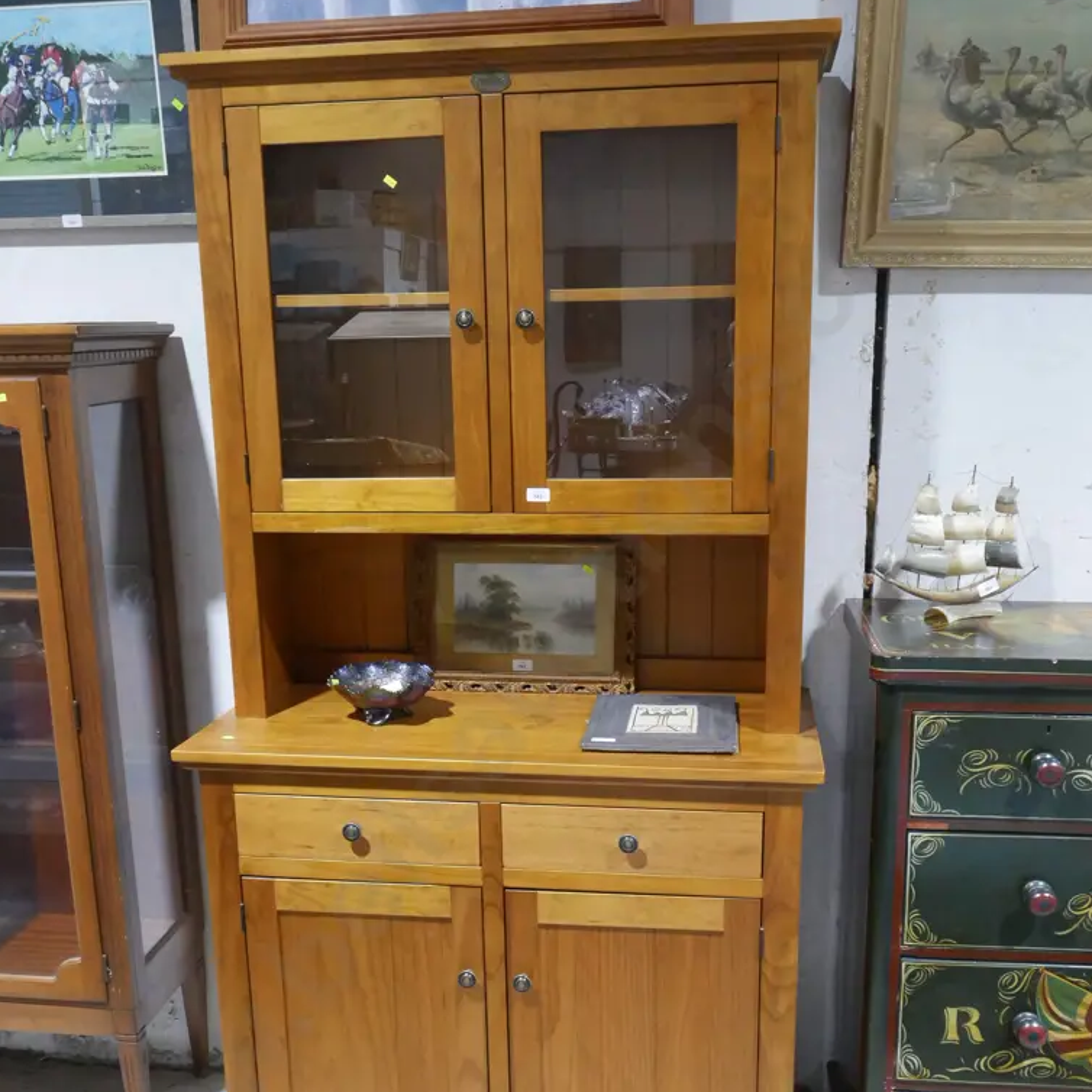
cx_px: 539
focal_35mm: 36
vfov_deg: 45.7
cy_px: 673
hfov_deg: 46.0
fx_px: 1285
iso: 3200
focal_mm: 15
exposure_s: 1/60
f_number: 8
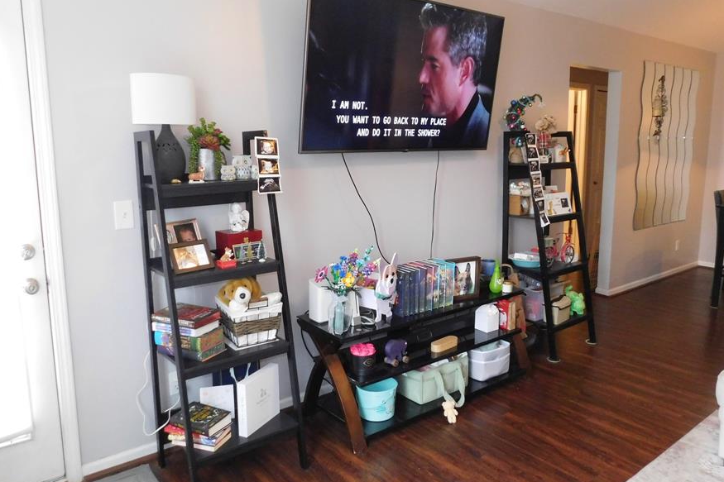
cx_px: 367
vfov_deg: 46.3
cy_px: 223
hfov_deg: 65.5
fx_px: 563
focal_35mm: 28
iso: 560
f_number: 3
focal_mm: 4
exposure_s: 1/30
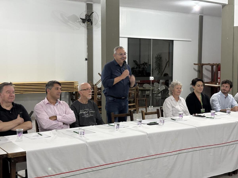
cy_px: 89
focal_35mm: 52
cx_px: 119
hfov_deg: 36.8
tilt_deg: -4.8
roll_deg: -0.2
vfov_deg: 28.0
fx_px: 358
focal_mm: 5.96
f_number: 1.6
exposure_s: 1/40
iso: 250
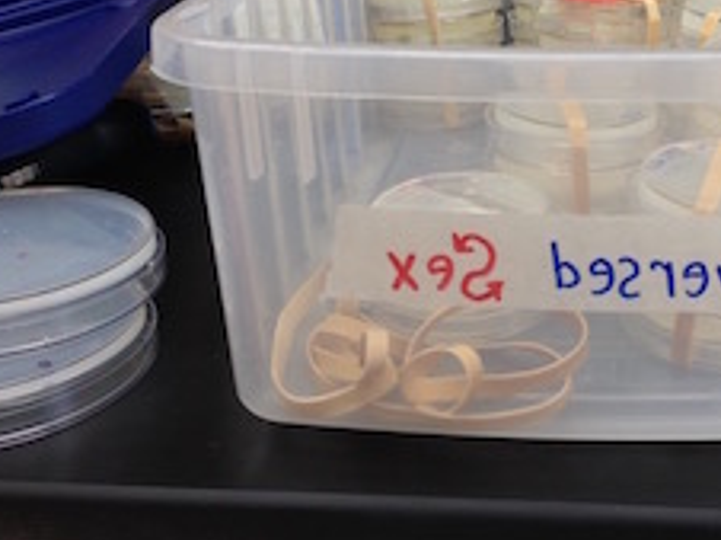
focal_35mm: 62
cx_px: 539
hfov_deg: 30.7
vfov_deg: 23.5
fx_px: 1290
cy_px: 173
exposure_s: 1/24
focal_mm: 4.28
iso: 64
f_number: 2.4
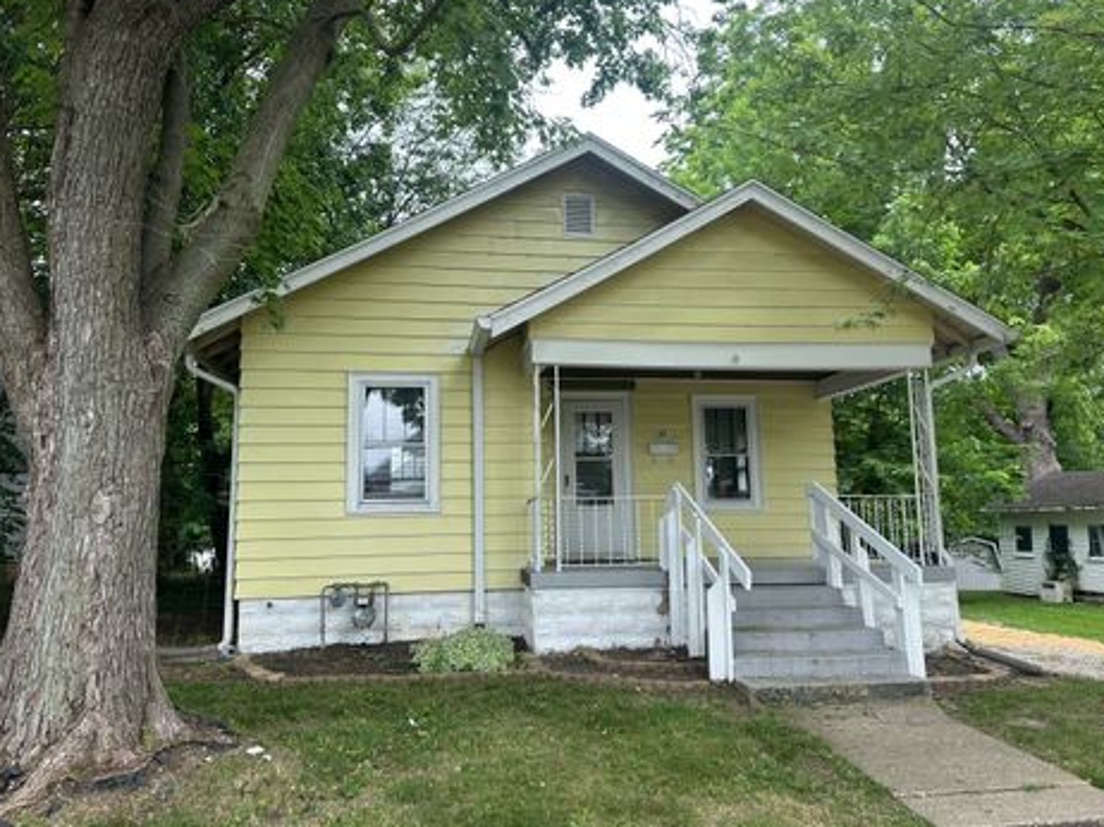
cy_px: 412
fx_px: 829
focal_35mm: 26
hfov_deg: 67.3
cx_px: 550
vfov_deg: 53.0
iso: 80
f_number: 1.78
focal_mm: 6.86
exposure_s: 1/864
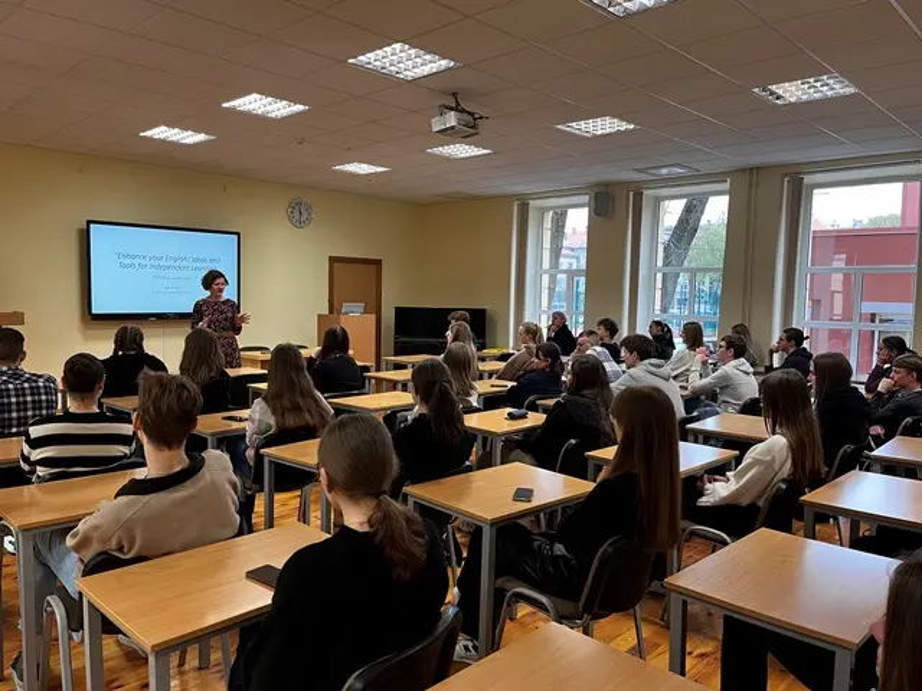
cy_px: 346
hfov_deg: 67.3
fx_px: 693
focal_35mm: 26
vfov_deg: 53.1
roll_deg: -0.3
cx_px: 461
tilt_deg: -4.7
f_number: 1.6
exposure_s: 1/80
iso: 125
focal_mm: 5.1
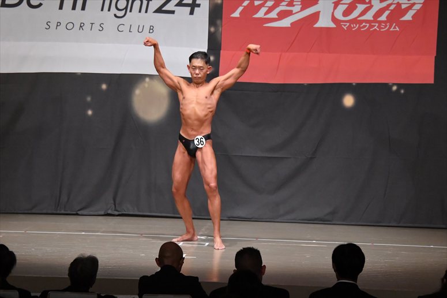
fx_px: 2085
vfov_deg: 8.2
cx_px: 224
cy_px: 149
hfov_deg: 12.2
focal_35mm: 168
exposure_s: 1/400
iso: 6400
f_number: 5.6
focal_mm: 112
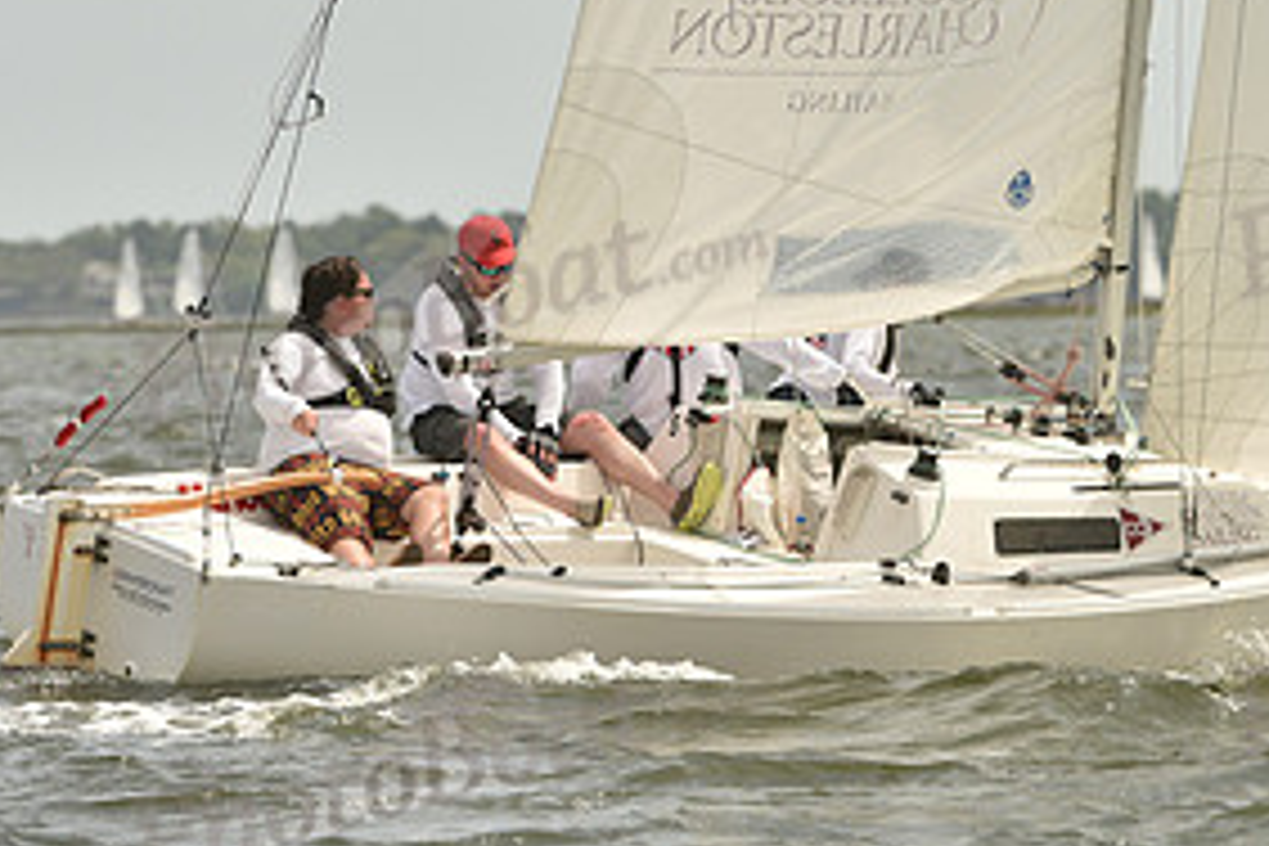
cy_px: 11
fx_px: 21748
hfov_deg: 3.3
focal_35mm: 617
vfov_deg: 2.2
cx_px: 1004
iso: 320
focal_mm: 300
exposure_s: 1/1250
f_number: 8
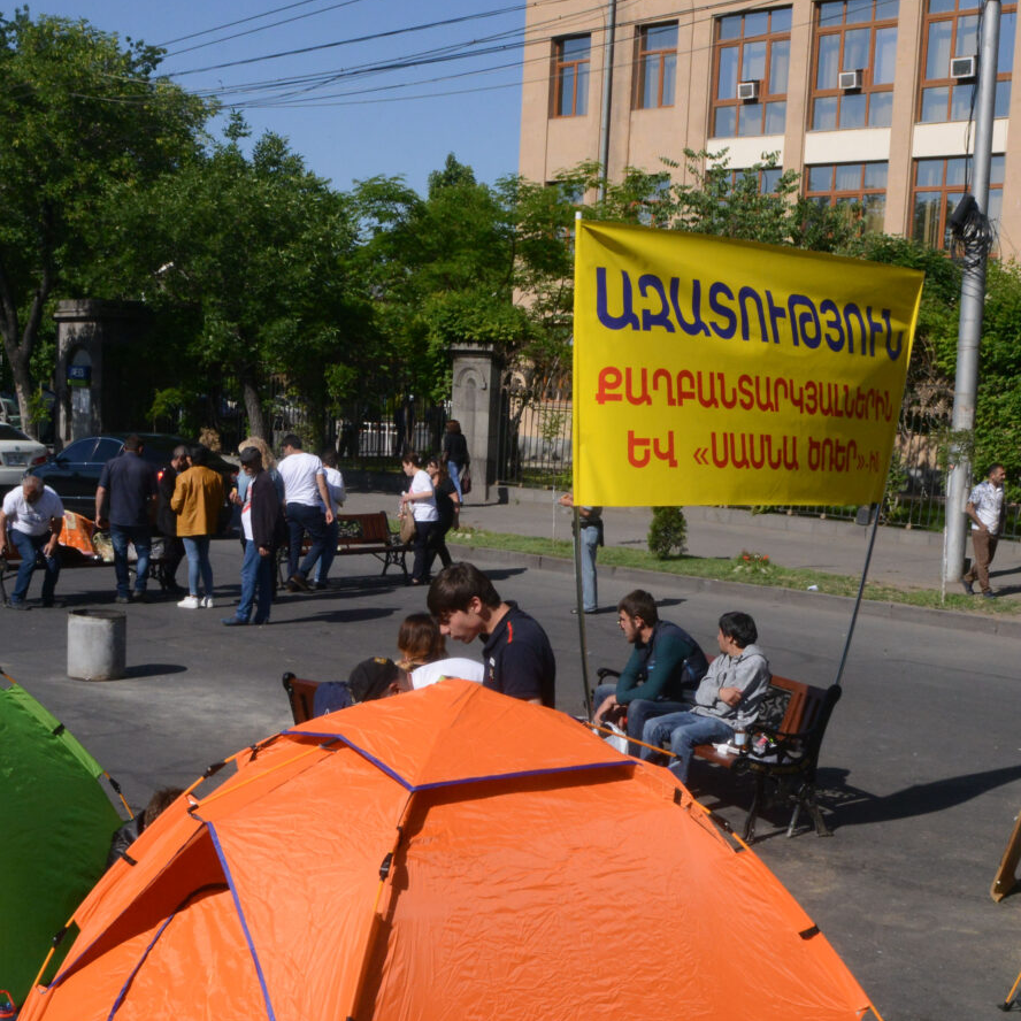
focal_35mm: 49
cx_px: 524
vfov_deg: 34.4
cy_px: 663
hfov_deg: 34.7
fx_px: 1635
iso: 1000
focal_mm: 20
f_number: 18
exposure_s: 1/1000
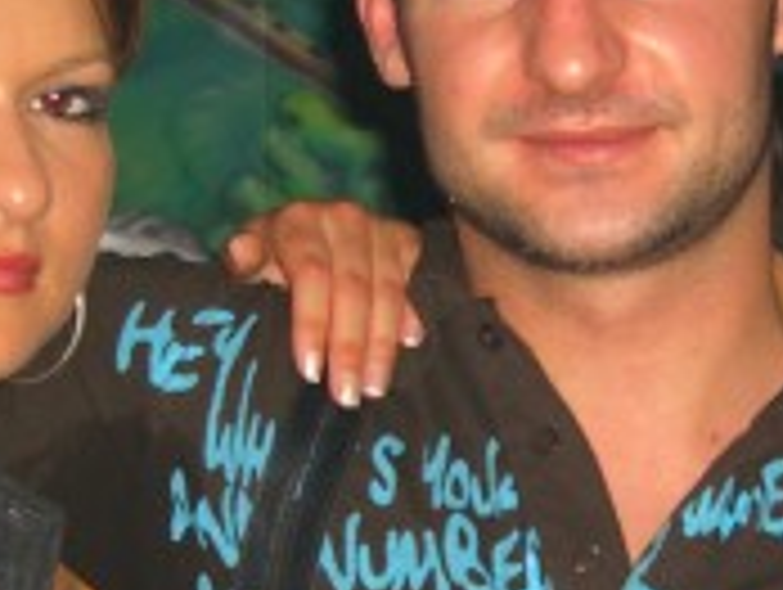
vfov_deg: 11.3
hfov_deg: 15.0
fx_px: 2967
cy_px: 531
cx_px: 603
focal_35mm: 131
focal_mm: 7.9
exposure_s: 1/60
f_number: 2.8
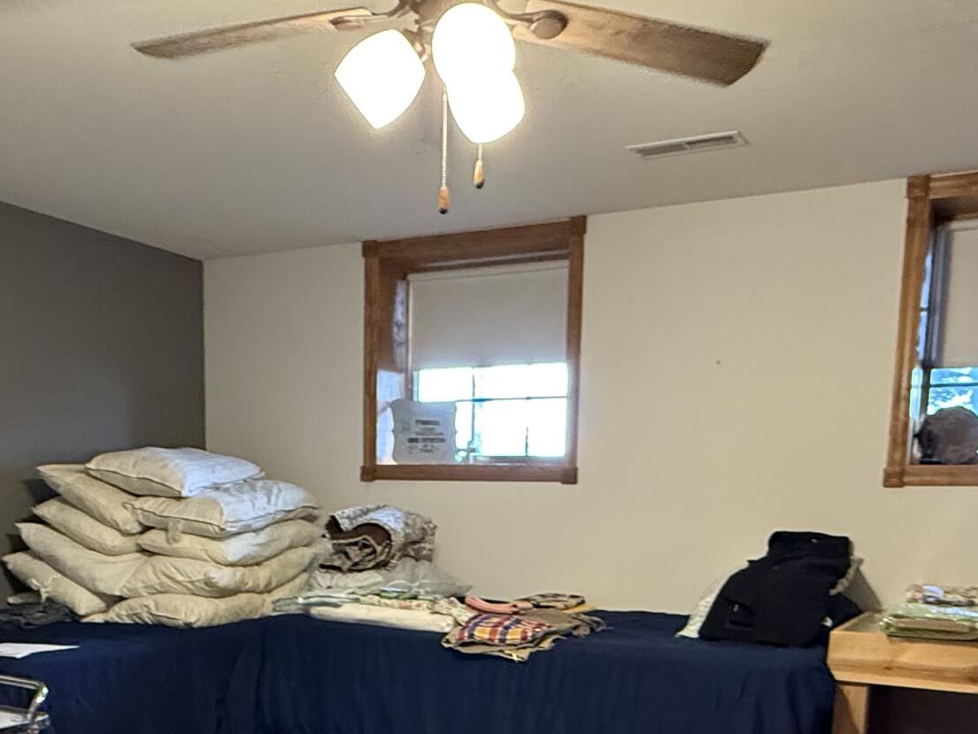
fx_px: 1074
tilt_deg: -9.0
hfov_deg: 48.9
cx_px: 442
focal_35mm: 38
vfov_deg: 35.4
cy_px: 669
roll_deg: +1.3
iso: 640
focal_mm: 2.22
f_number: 2.2
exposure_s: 1/60
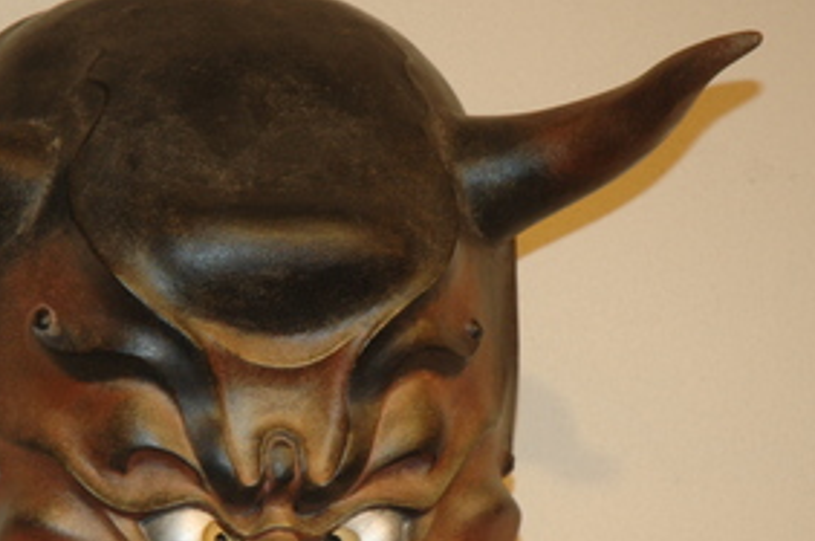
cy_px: 399
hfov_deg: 11.1
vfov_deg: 7.3
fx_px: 4204
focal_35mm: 186
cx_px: 266
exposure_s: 1/60
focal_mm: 70
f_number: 4.5
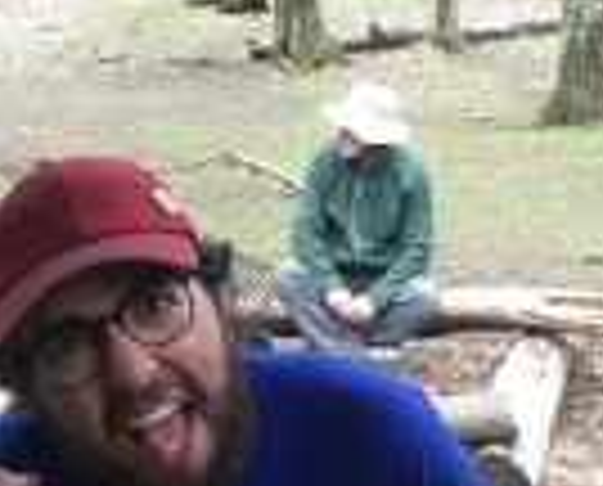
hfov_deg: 24.5
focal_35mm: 77
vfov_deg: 19.6
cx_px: 166
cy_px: 454
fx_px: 1378
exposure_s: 1/30
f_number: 2.2
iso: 25
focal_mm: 4.15
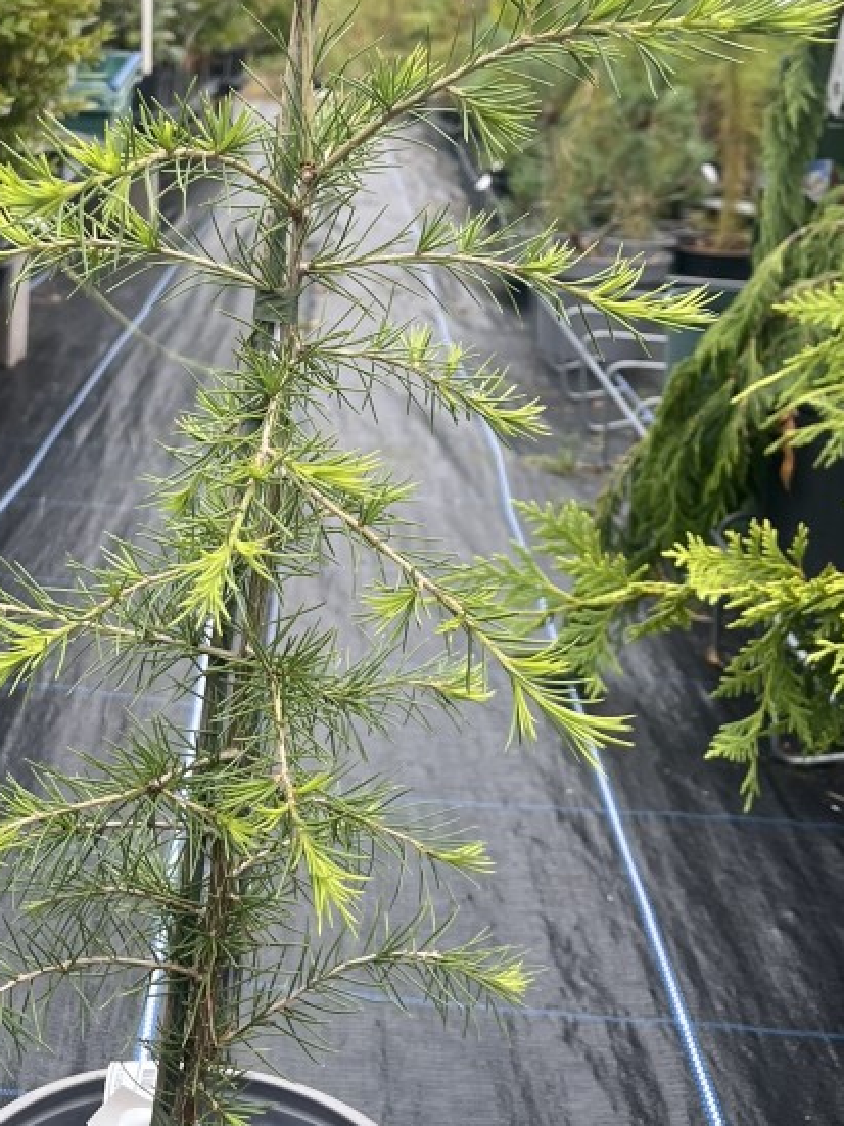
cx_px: 339
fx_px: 1659
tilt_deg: -12.9
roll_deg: -2.9
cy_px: 374
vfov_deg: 37.1
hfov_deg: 28.5
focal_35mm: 51
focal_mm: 5.1
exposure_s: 1/247
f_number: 1.6
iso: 40
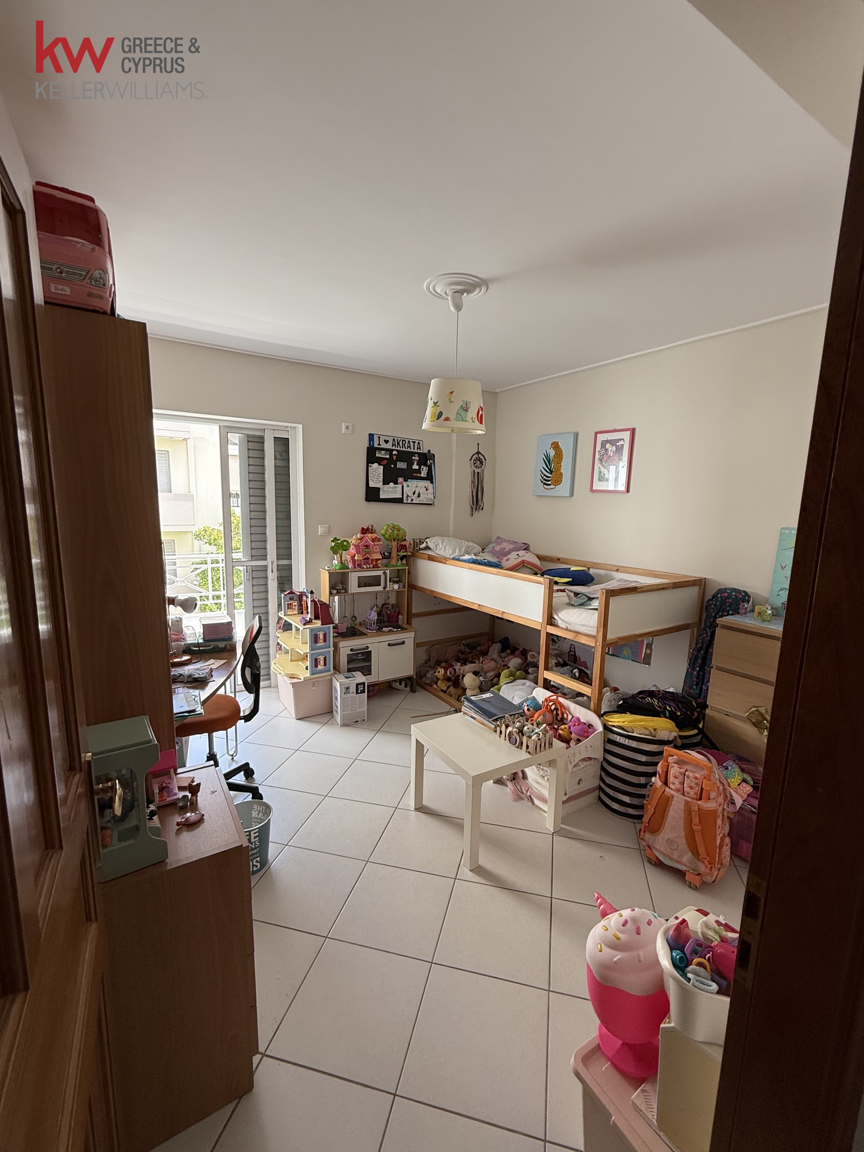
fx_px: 499
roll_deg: -2.2
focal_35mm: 15
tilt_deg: -9.8
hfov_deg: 81.7
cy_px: 583
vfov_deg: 98.2
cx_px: 444
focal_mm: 2.22
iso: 100
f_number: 2.2
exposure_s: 1/99
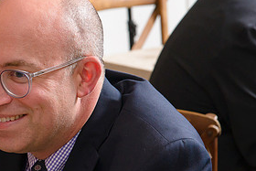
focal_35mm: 197
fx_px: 1402
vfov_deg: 7.0
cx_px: 17
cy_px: 101
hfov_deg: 10.4
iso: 1000
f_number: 8
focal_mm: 95
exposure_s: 1/125
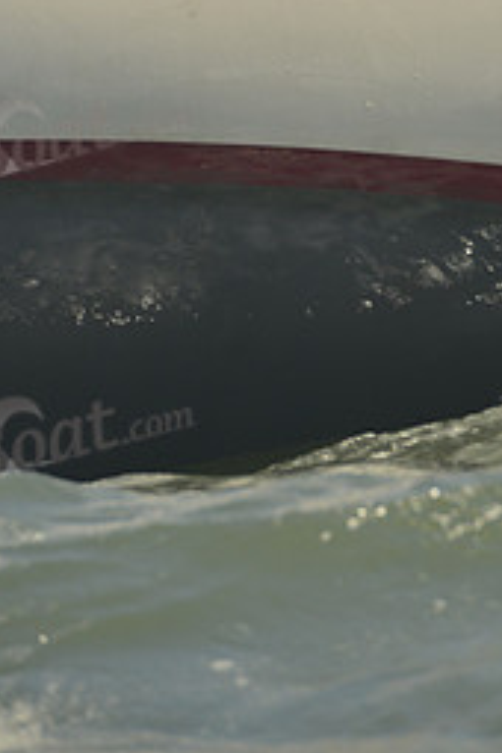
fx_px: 9516
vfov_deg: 4.5
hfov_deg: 3.0
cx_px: 347
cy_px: -35
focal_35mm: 455
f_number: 7.1
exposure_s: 1/1000
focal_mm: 200
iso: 280
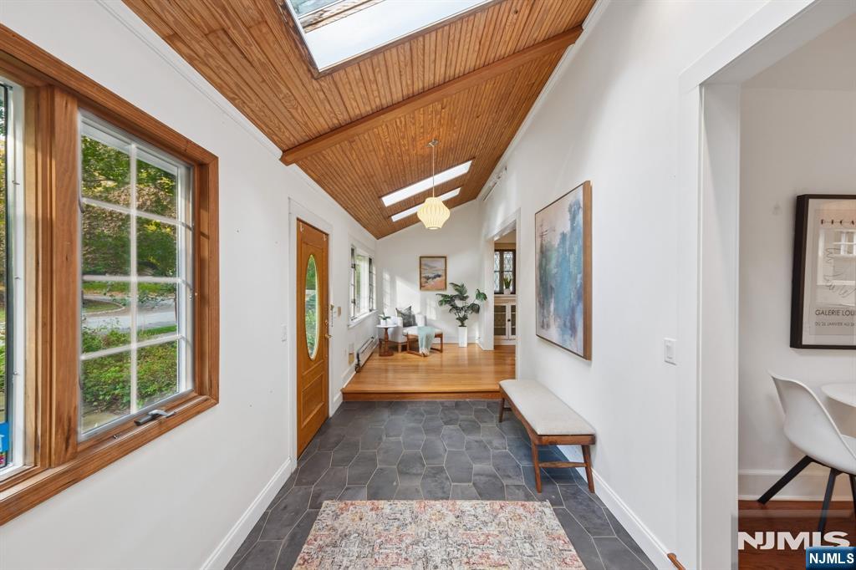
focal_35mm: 13
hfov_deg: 108.3
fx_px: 309
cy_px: 285
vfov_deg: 85.4
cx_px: 428
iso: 200
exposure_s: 1/5
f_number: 8
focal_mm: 8.6
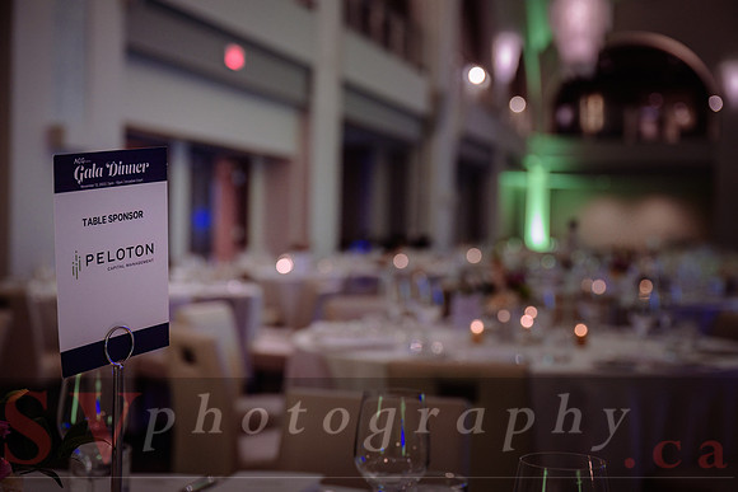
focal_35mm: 50
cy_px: 246
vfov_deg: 27.0
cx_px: 378
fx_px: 1026
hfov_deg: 39.6
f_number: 3.5
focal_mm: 48
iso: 800
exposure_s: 1/40
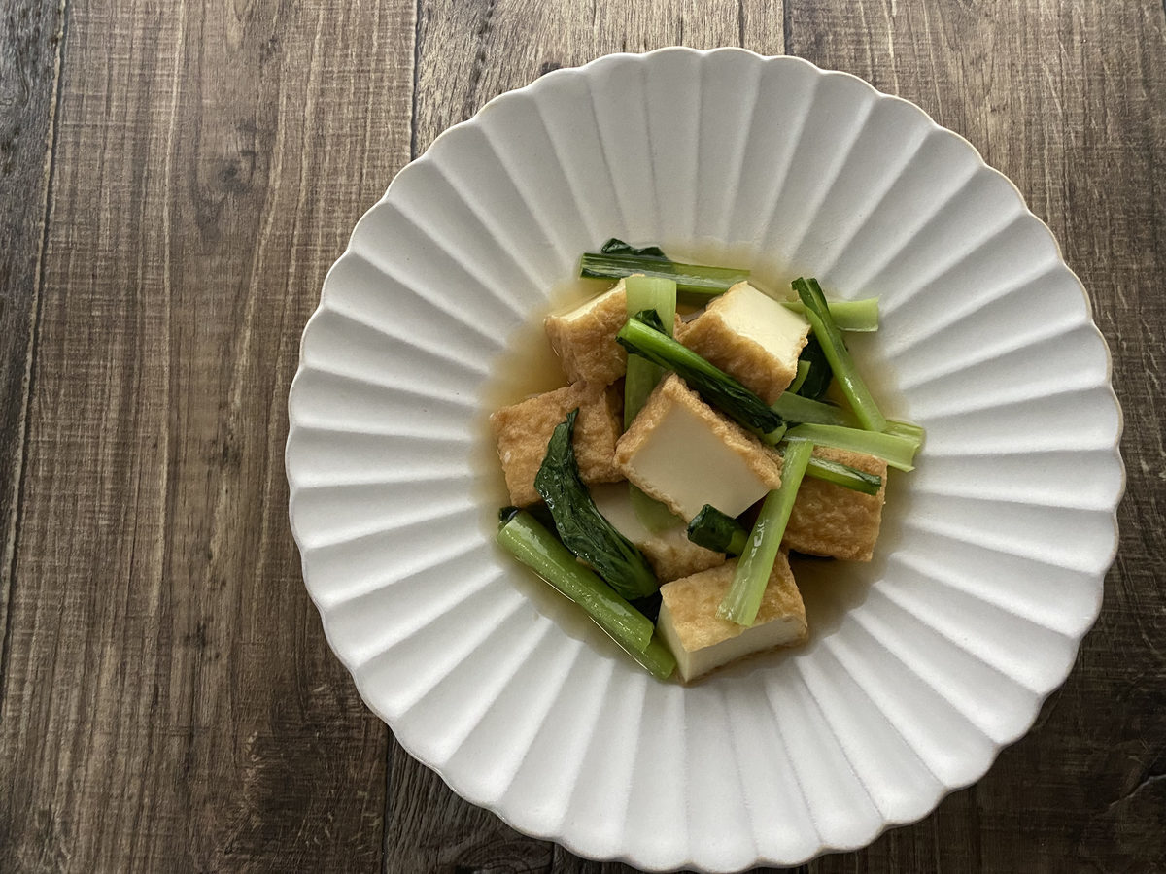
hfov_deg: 67.3
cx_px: 583
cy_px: 437
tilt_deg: -82.3
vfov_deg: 53.1
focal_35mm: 26
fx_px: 876
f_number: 1.8
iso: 500
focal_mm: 4.25
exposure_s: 1/40
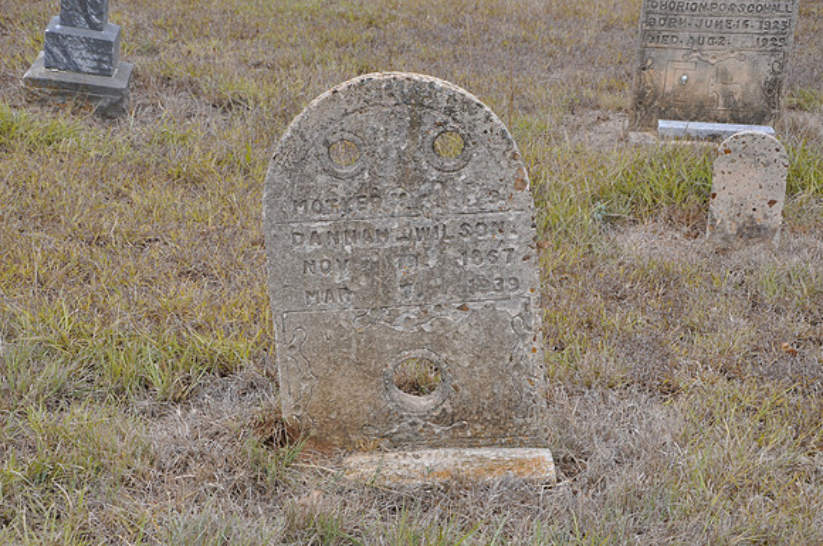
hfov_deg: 27.0
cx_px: 412
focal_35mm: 75
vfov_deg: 18.1
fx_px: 1712
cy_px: 273
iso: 200
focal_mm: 50
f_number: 9
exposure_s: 1/80
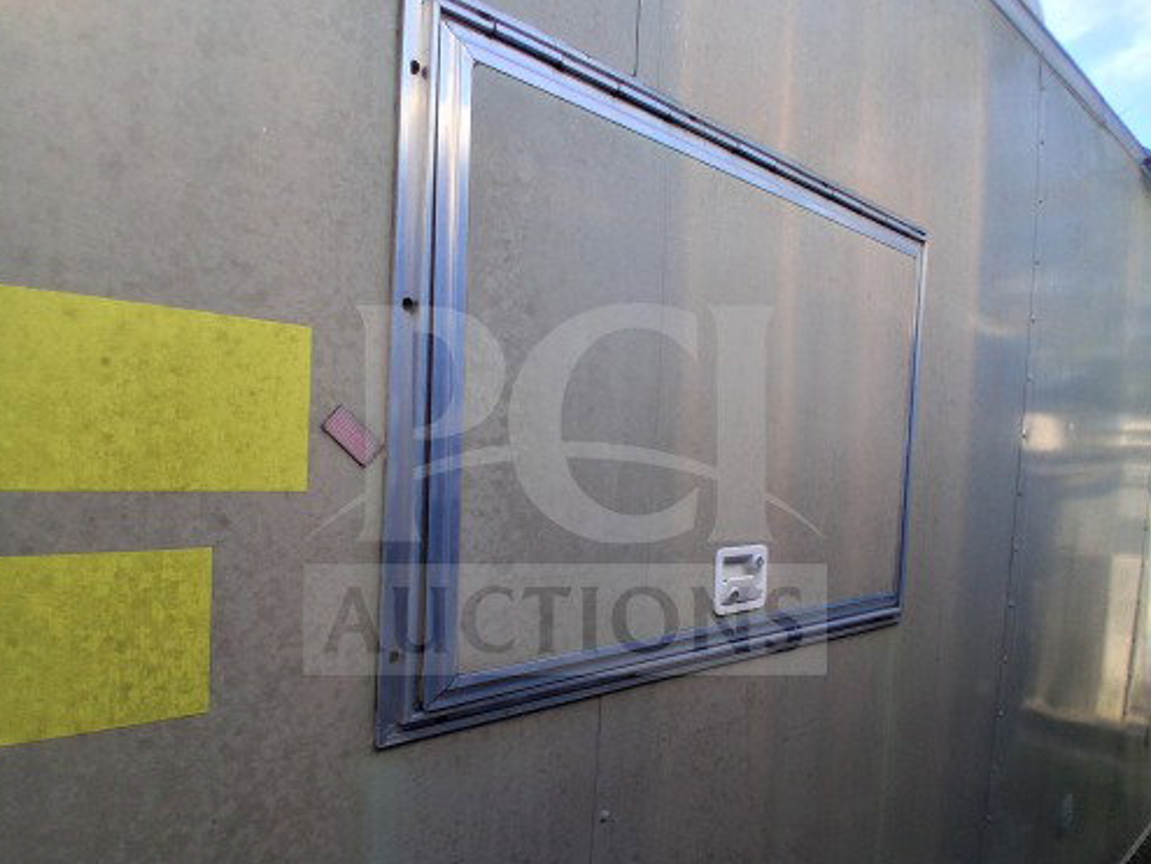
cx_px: 564
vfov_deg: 63.2
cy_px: 489
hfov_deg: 79.0
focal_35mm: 21
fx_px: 699
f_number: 2.2
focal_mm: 1.4
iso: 50
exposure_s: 1/191
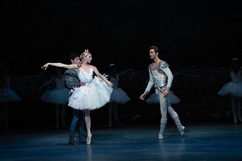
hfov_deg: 10.3
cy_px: 80
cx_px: 121
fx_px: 1345
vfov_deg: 6.9
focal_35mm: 200
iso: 25600
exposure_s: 1/400
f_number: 5
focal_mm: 200
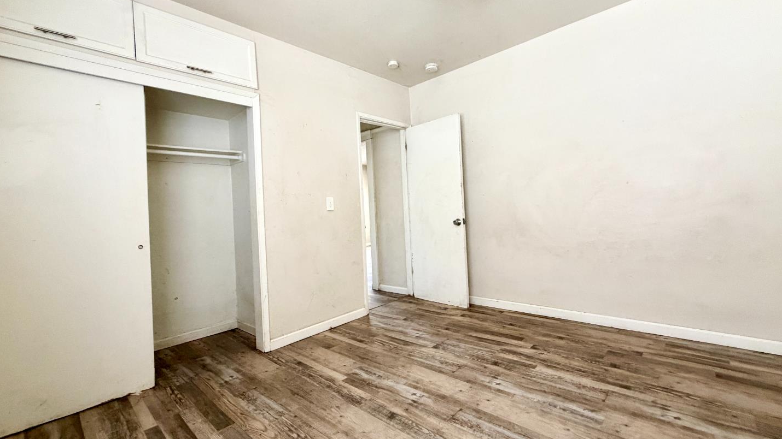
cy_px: 208
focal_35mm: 16
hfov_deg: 99.4
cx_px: 398
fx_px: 332
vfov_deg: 67.0
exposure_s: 1/60
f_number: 2.2
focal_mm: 2.22
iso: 400
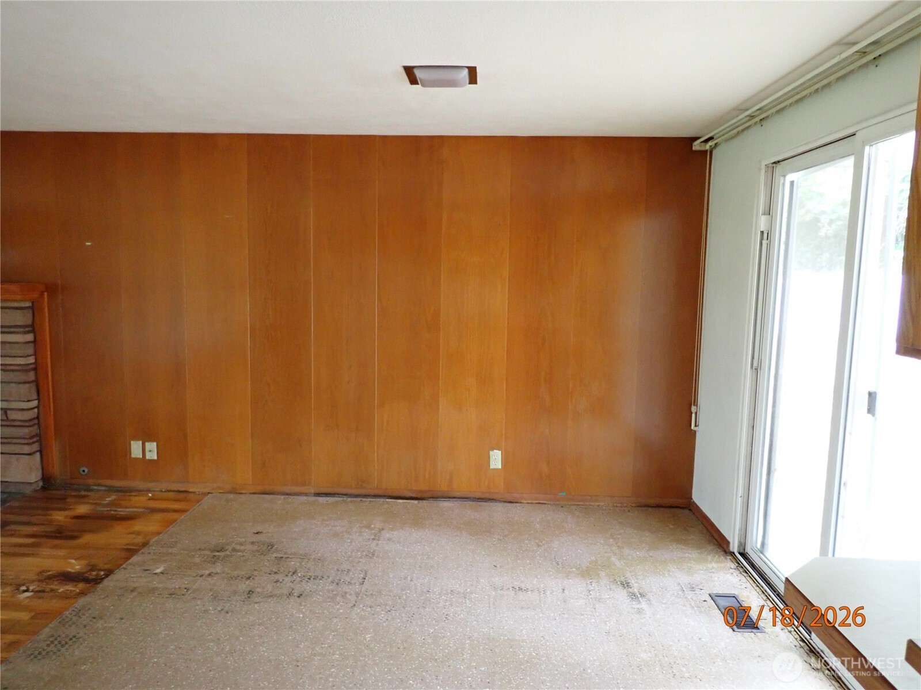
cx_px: 460
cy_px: 345
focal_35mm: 25
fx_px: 665
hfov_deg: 69.4
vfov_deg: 54.9
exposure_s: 1/30
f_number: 2
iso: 500
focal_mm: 4.5
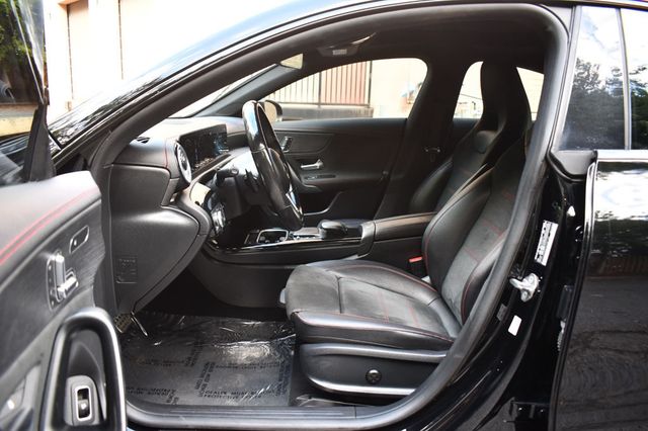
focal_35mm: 27
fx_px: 486
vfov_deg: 47.9
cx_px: 324
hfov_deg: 67.4
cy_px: 216
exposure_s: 1/125
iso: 800
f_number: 3.5
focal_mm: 18
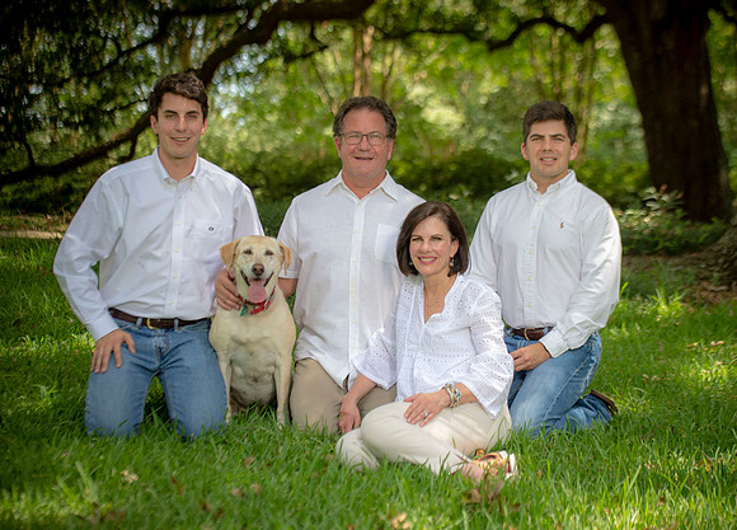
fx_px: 1653
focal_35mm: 79
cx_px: 409
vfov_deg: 18.2
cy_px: 263
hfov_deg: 25.1
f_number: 3.2
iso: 100
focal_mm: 70
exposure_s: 1/200
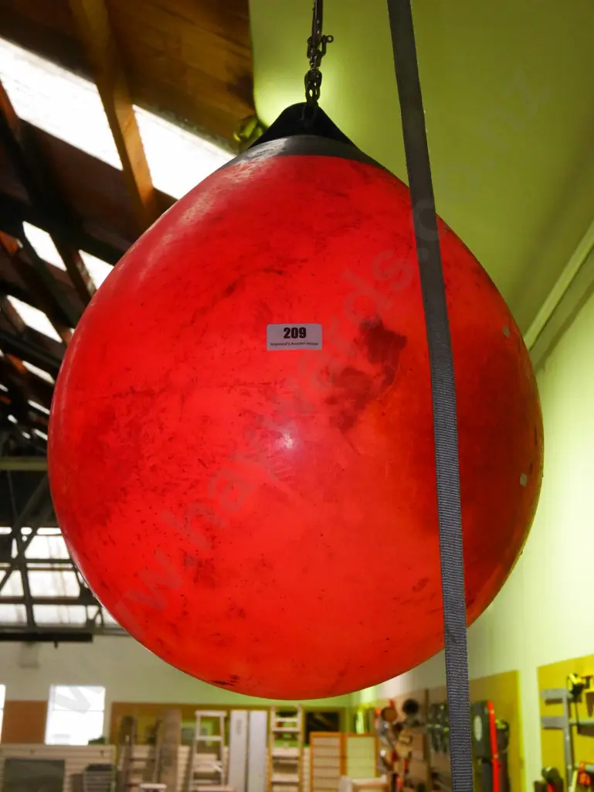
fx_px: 1006
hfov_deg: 32.9
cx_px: 297
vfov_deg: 42.9
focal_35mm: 44
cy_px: 396
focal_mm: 22
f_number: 4.8
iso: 3200
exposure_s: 1/125
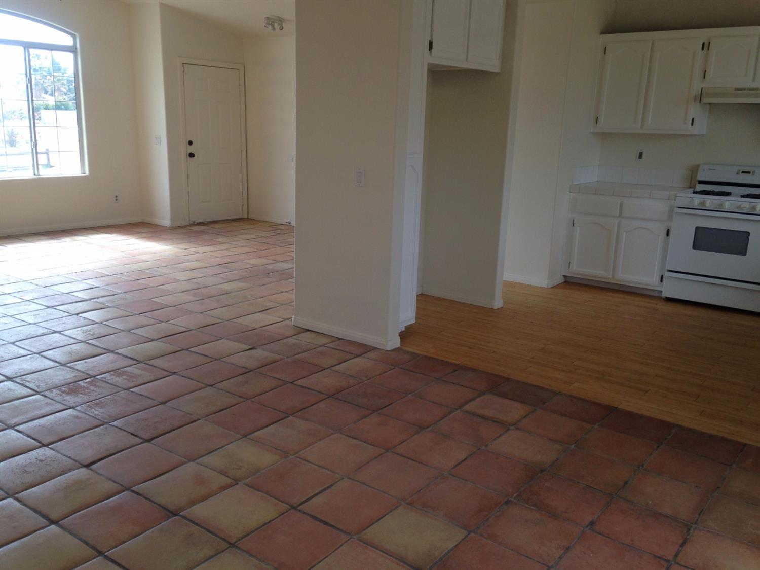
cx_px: 380
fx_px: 724
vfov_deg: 42.9
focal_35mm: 33
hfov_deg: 55.4
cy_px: 285
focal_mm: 4.12
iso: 50
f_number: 2.4
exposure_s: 1/173
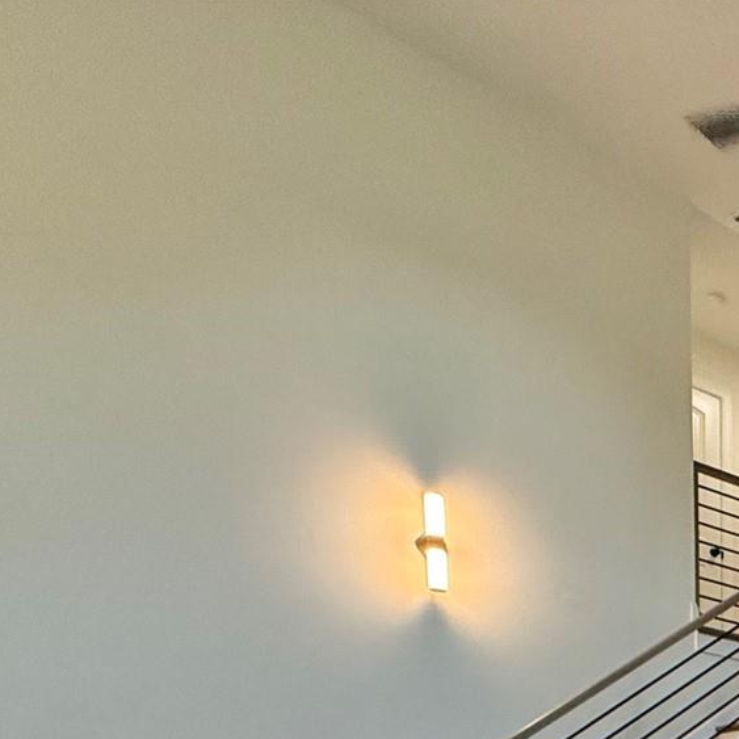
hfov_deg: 28.1
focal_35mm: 45
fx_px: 1087
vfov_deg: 29.1
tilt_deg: -4.5
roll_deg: -1.0
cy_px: 1003
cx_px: 1047
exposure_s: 1/120
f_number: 2.2
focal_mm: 2.22
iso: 250
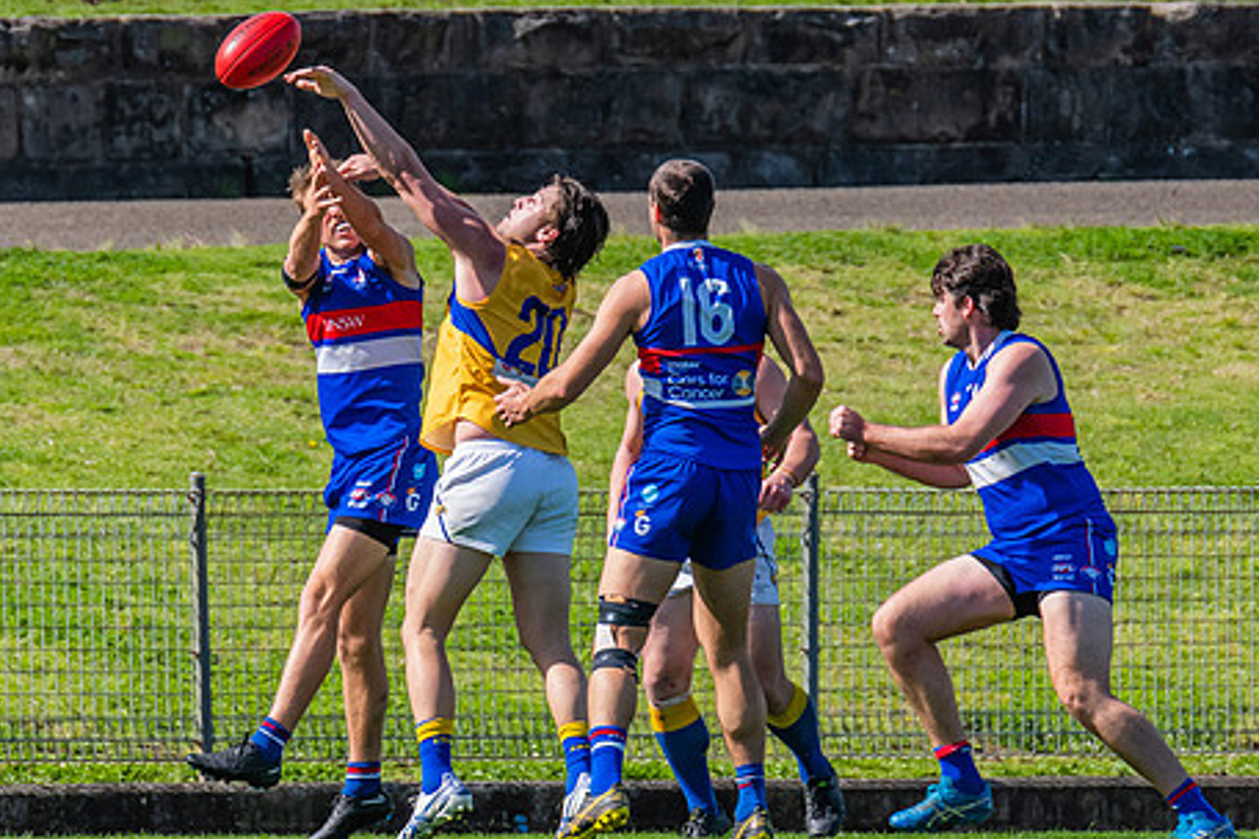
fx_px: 30878
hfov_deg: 2.3
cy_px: 360
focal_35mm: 883
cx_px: 456
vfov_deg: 1.6
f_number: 7.1
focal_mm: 420
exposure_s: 1/1600
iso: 800
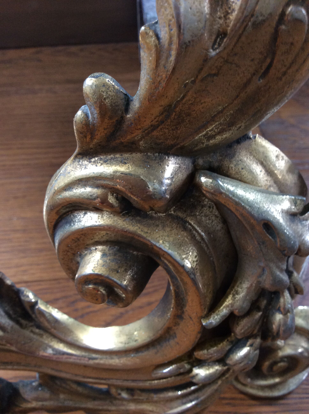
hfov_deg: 44.1
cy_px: 207
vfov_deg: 56.9
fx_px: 382
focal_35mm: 32
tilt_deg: -49.8
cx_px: 154
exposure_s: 1/25
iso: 100
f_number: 2.4
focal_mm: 3.3
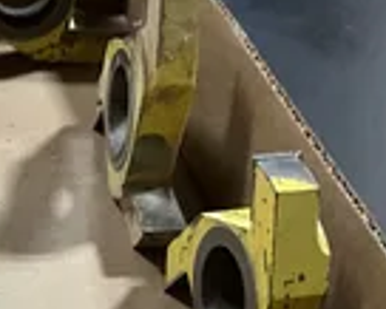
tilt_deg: -48.9
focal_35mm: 83
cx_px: -96
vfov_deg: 17.4
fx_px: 949
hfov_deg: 21.1
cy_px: 394
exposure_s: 1/41
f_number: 1.8
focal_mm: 3
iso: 320
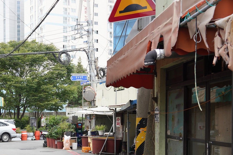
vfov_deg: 21.3
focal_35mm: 63
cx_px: 60
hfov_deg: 31.4
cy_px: 123
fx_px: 408
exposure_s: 1/100
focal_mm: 35
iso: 200
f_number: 9
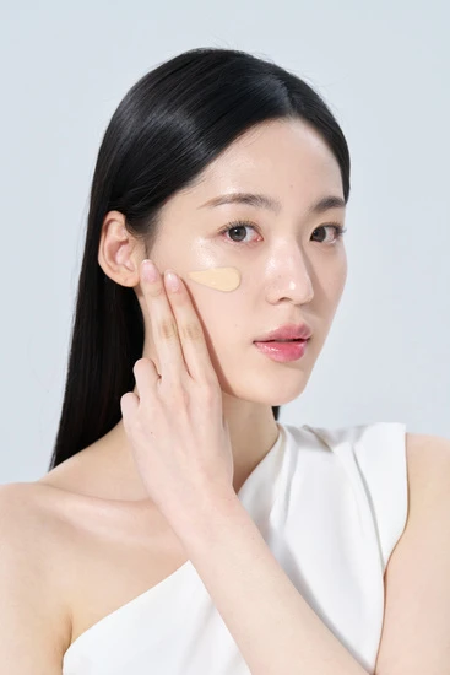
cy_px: 338
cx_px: 225
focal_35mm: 133
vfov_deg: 15.4
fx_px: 2492
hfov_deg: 10.3
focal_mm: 133
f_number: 8
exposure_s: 1/125
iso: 500
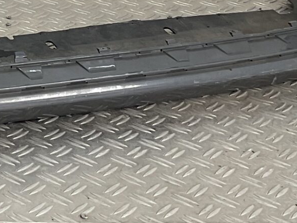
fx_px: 1081
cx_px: -94
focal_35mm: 126
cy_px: -176
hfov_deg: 14.9
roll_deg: -1.7
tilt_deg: -10.0
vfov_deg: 11.0
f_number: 1.8
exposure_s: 1/123
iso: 16
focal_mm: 3
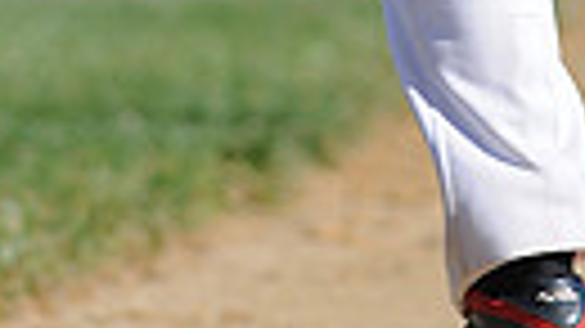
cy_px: -530
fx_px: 25367
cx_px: 245
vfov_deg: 0.7
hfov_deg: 1.3
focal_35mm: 1636
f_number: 4
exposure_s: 1/2000
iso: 200
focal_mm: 300
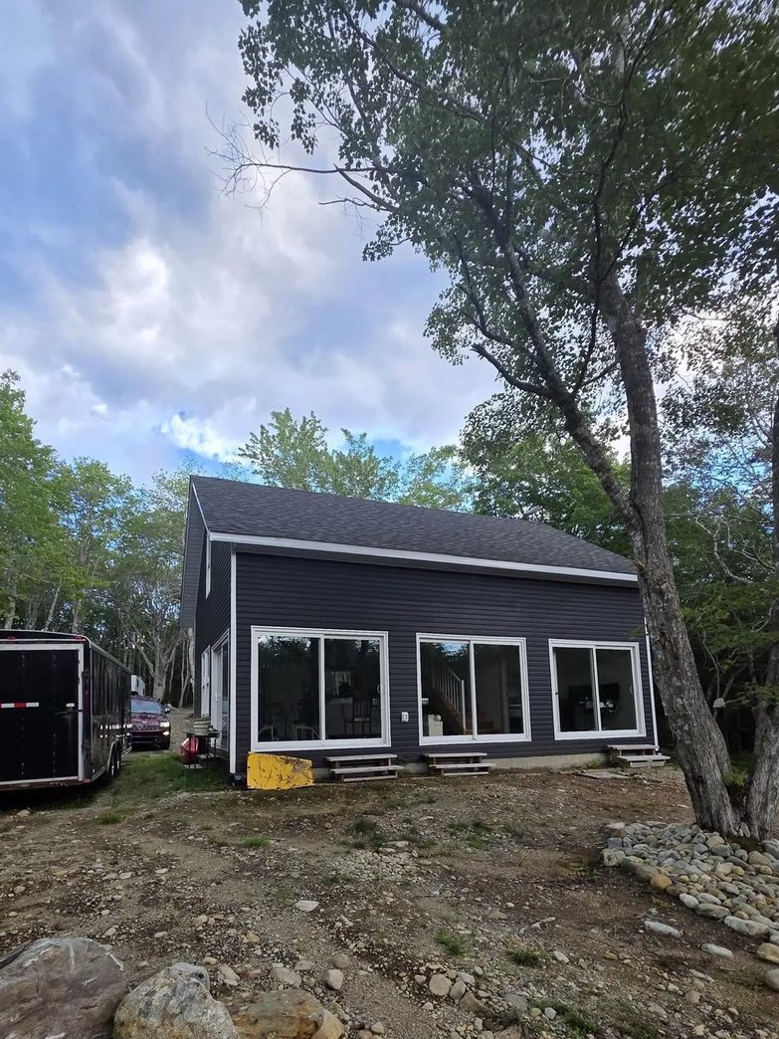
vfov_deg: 88.8
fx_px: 510
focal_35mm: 17
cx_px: 359
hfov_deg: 74.6
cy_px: 662
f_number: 1.9
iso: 40
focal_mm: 2.2
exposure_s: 1/279
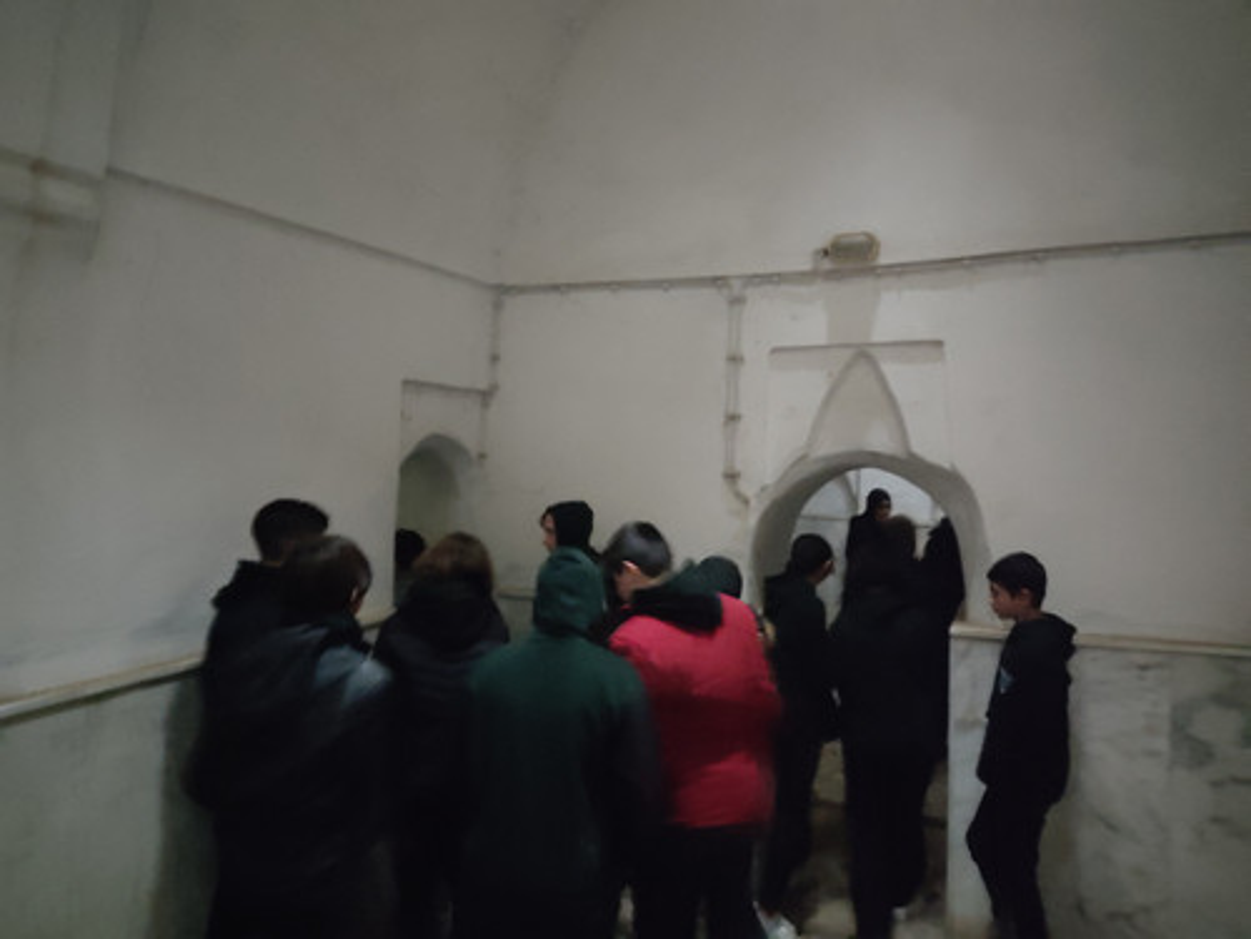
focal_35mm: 26
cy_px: 470
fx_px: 940
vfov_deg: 53.1
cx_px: 626
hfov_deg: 67.3
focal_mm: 4.74
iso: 21485
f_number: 1.79
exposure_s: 1/14
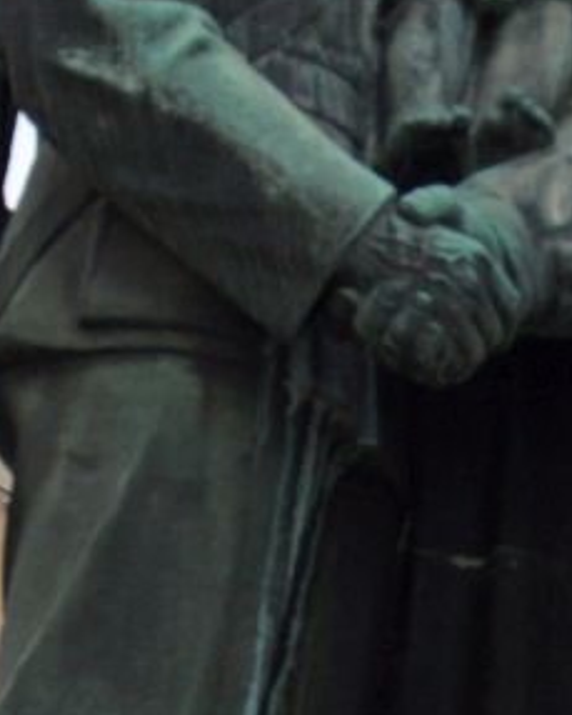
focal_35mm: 518
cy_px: 335
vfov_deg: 3.7
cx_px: 537
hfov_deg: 3.0
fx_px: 10956
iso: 400
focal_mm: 70
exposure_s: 1/1000
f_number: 5.3
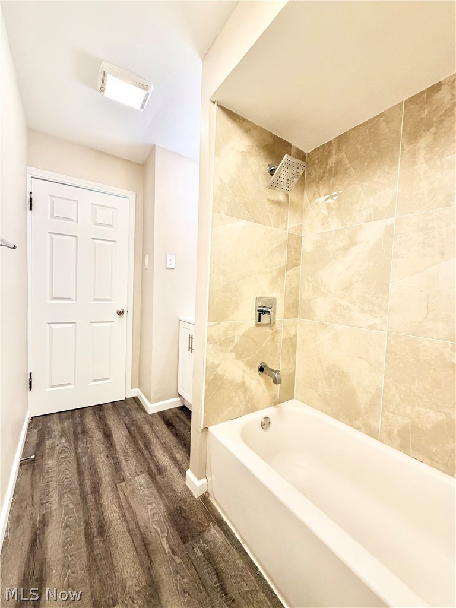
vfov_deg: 102.1
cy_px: 304
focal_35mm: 14
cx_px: 228
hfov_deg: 85.7
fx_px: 246
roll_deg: -2.8
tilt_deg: -3.7
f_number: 2.2
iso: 250
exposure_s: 1/120
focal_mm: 2.22
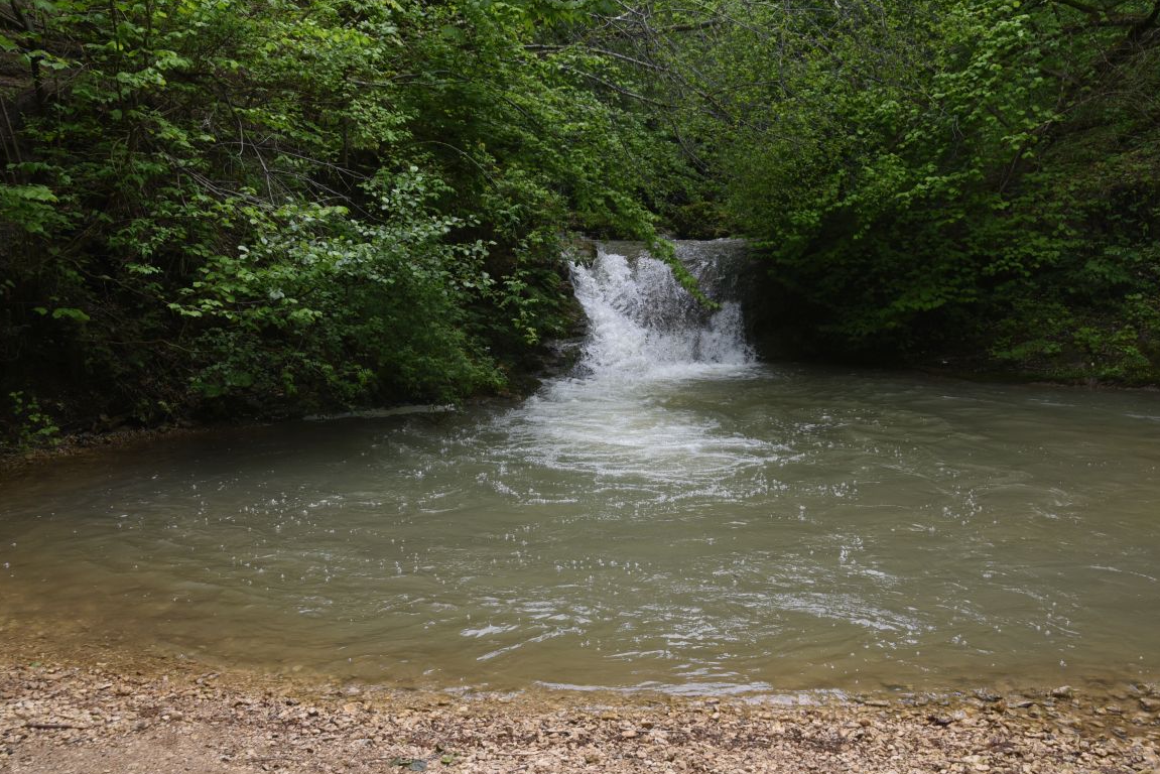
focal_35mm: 35
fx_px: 1128
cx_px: 632
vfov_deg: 37.8
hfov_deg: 54.3
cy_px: 418
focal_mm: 31
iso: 800
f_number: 9
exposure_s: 1/400
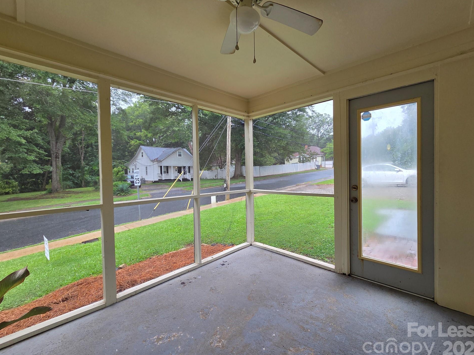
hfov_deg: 102.0
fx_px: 192
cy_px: 178
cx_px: 248
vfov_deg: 85.7
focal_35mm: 14
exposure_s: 1/167
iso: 50
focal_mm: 2.2
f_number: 2.2
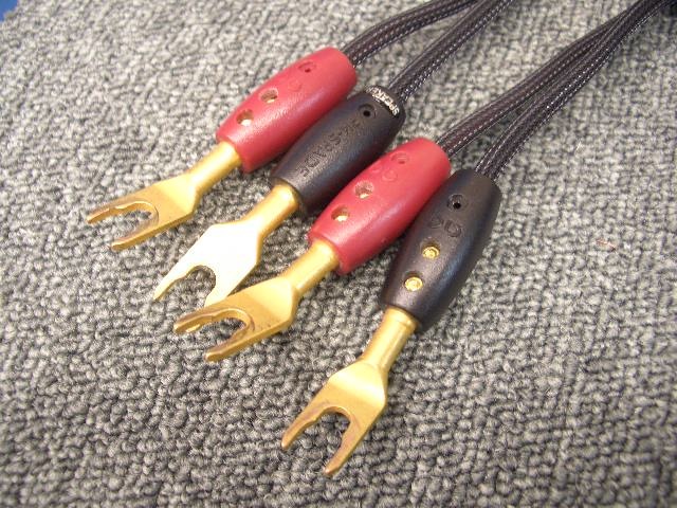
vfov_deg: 40.7
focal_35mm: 35
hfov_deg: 52.6
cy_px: 254
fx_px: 685
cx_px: 338
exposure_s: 1/8
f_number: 2.6
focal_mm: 5.8
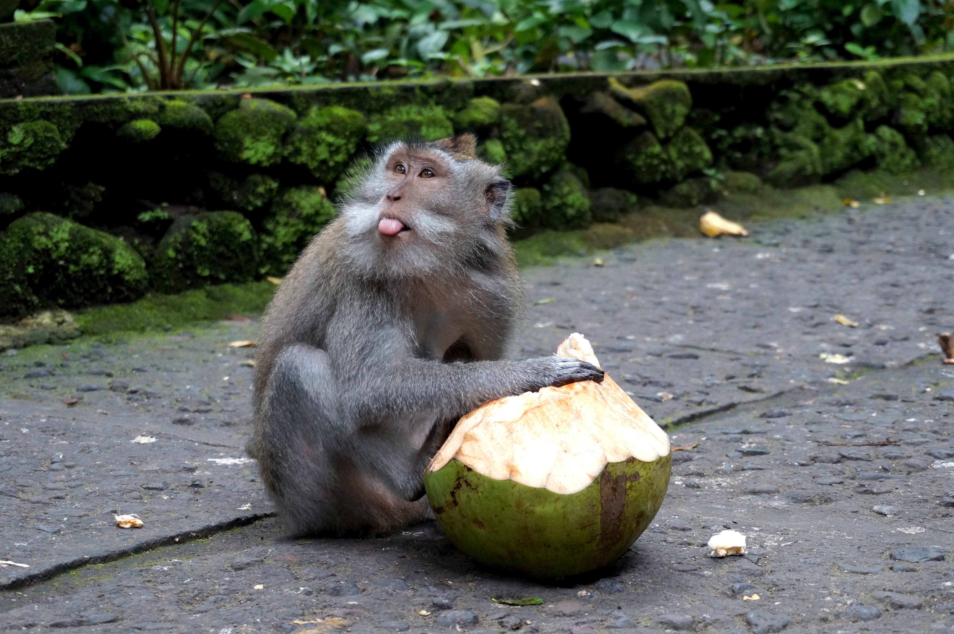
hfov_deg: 23.4
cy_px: 363
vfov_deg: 15.7
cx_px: 450
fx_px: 2303
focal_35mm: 87
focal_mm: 50
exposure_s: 1/160
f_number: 5.6
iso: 640
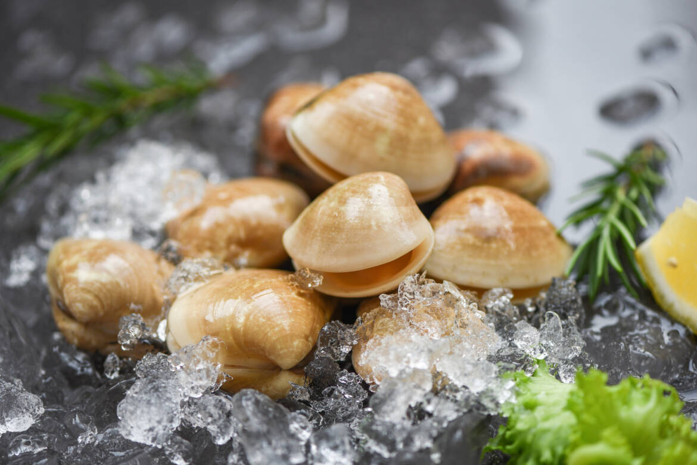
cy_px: 232
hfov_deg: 19.4
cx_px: 348
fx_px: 2034
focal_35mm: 105
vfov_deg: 13.1
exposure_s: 1/320
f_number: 4.5
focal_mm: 105
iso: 125
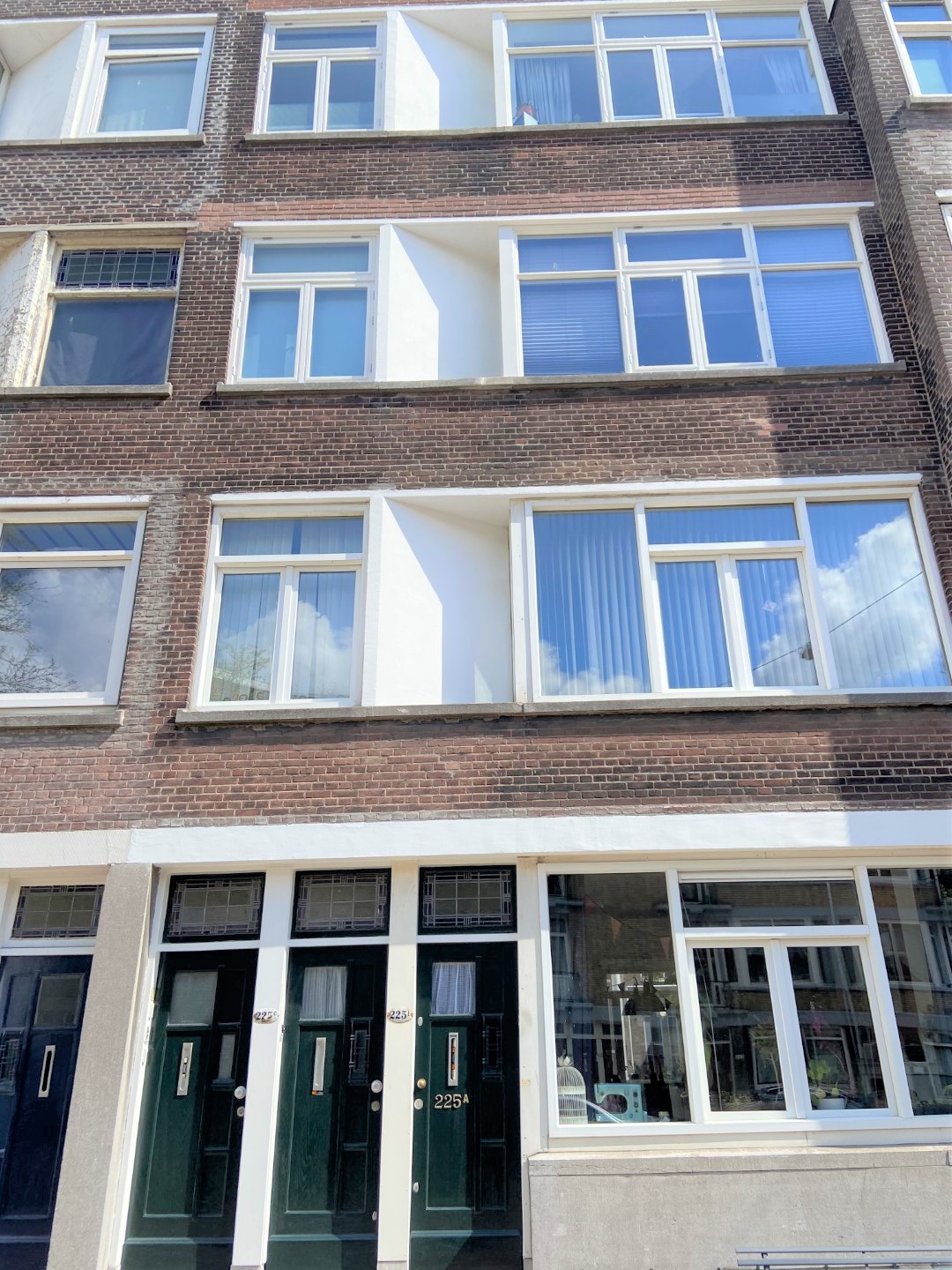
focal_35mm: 26
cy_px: 635
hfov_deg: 53.1
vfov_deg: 67.3
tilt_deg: +28.1
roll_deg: -0.7
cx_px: 476
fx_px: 953
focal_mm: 4.25
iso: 32
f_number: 1.8
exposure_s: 1/1996
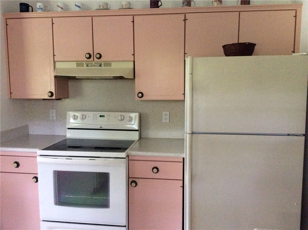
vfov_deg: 44.0
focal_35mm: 32
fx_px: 284
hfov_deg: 56.9
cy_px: 115
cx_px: 154
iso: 320
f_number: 2.4
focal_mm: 3.3
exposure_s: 1/24
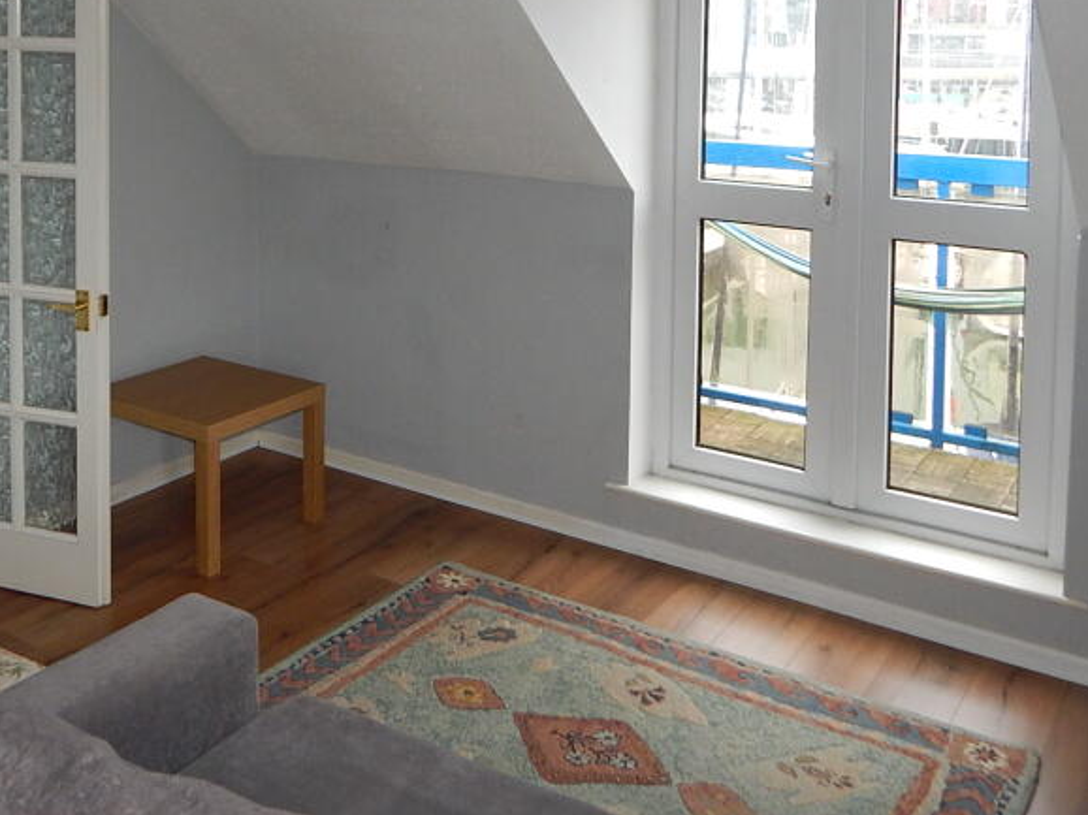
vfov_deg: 34.9
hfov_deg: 46.7
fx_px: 1225
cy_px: 94
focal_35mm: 39
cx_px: 316
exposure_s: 1/30
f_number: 3
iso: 200
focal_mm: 4
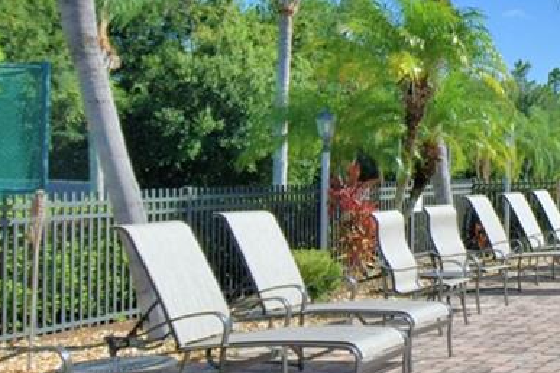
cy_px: 145
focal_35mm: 62
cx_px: 780
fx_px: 964
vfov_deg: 21.9
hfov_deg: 26.1
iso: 100
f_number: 4.5
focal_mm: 10
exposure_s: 1/2000
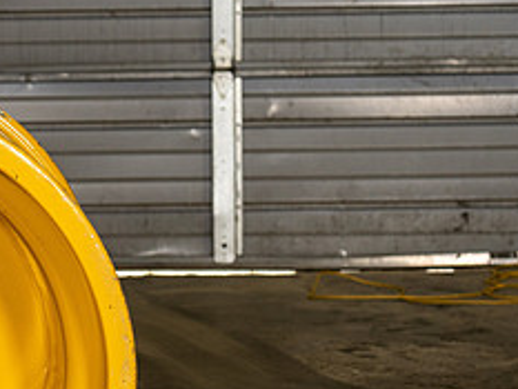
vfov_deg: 6.0
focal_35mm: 249
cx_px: -71
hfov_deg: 7.9
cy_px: 361
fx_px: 3728
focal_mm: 104
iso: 800
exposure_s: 1/125
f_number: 5.6
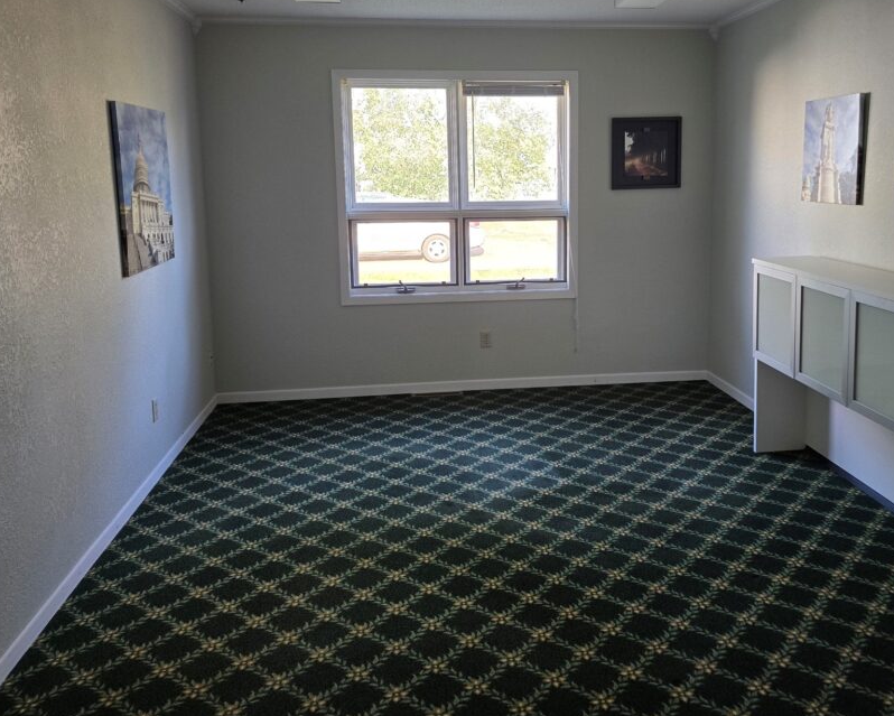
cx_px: 513
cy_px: 289
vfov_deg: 48.3
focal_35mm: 30
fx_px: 794
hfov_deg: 58.5
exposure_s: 1/120
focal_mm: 6.3
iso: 250
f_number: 1.7
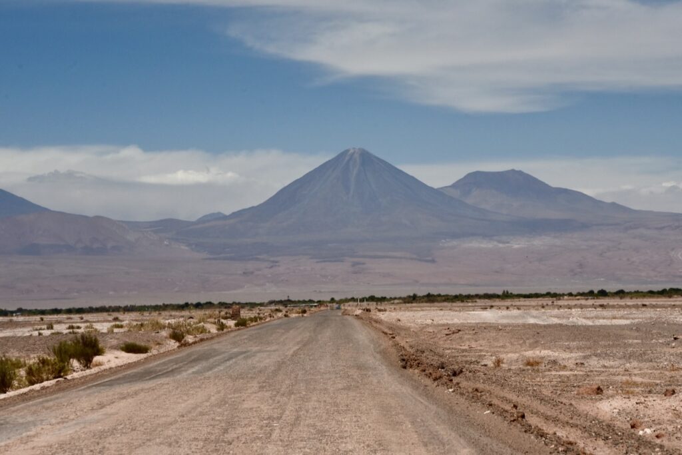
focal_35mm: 85
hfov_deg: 23.9
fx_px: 1610
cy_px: 228
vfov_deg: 16.1
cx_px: 341
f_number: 10
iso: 640
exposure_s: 1/3200
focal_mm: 85
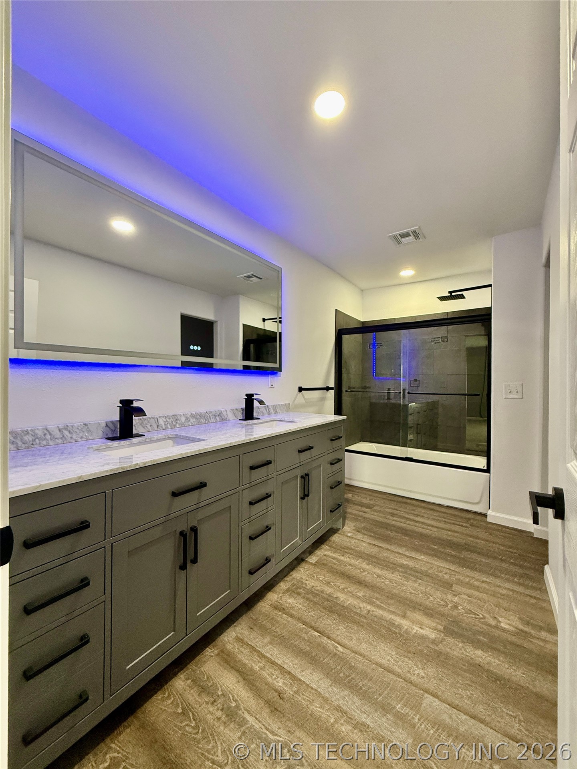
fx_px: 311
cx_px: 288
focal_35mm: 14
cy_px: 384
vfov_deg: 102.1
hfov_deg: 85.7
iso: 320
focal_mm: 2.22
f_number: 2.2
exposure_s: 1/99
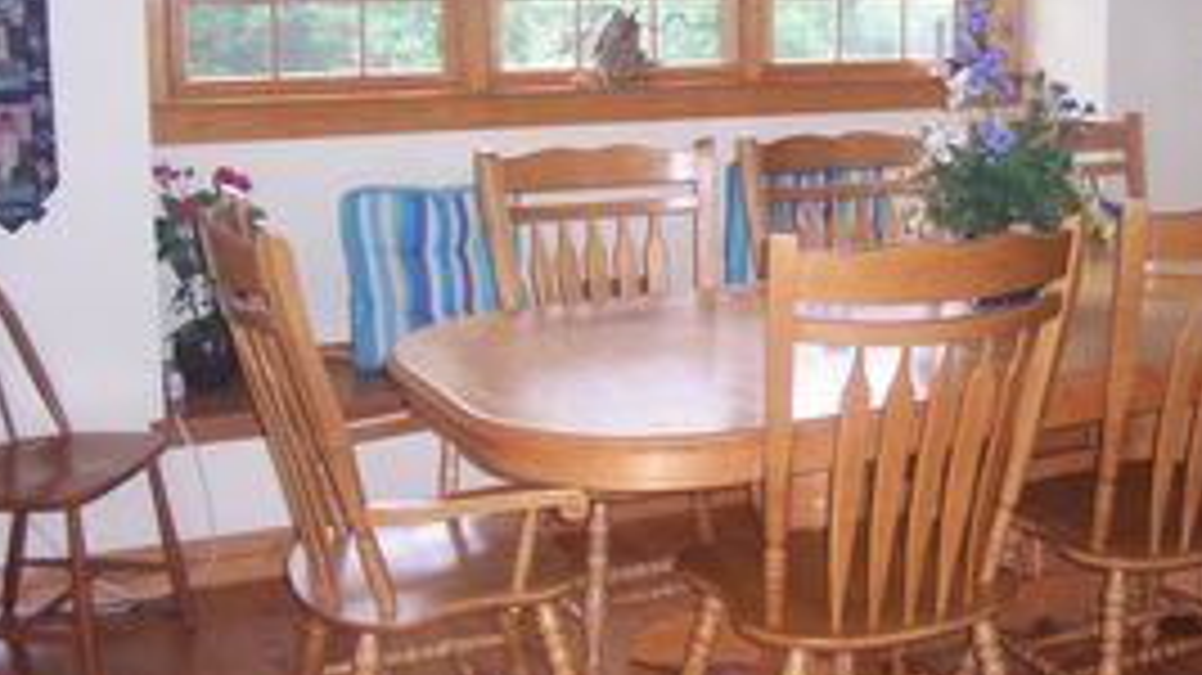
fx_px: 1625
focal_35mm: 51
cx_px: 792
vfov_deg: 23.3
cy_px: 176
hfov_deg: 40.1
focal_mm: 5.6
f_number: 2.7
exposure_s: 1/60
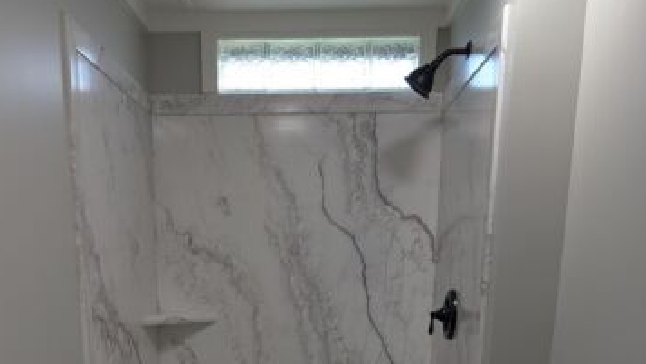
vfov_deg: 27.2
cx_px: 293
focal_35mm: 39
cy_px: 425
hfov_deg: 51.5
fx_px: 668
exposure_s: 1/30
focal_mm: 6.9
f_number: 1.68
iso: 36
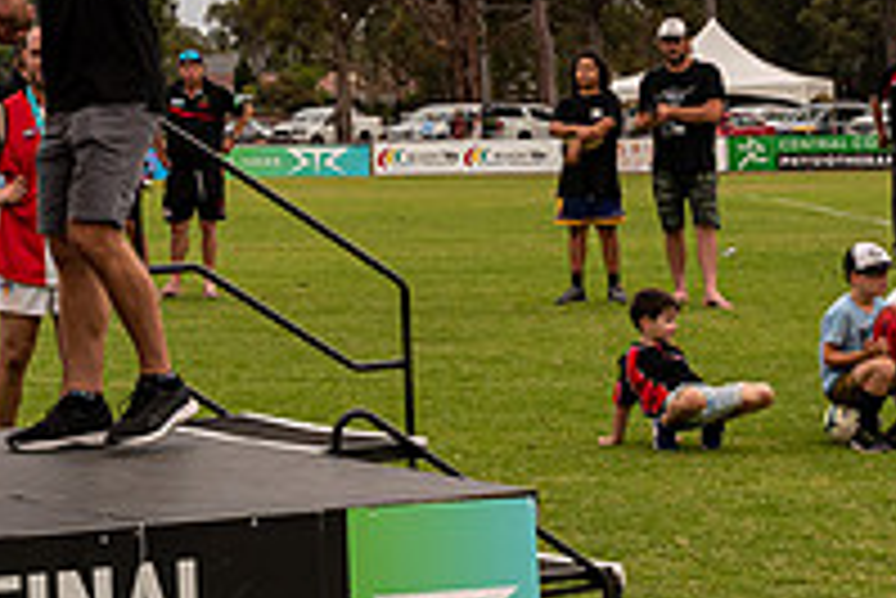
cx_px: -5
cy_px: 7
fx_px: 3263
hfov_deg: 15.4
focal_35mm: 131
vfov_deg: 10.4
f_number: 6.3
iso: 400
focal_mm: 30
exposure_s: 1/400
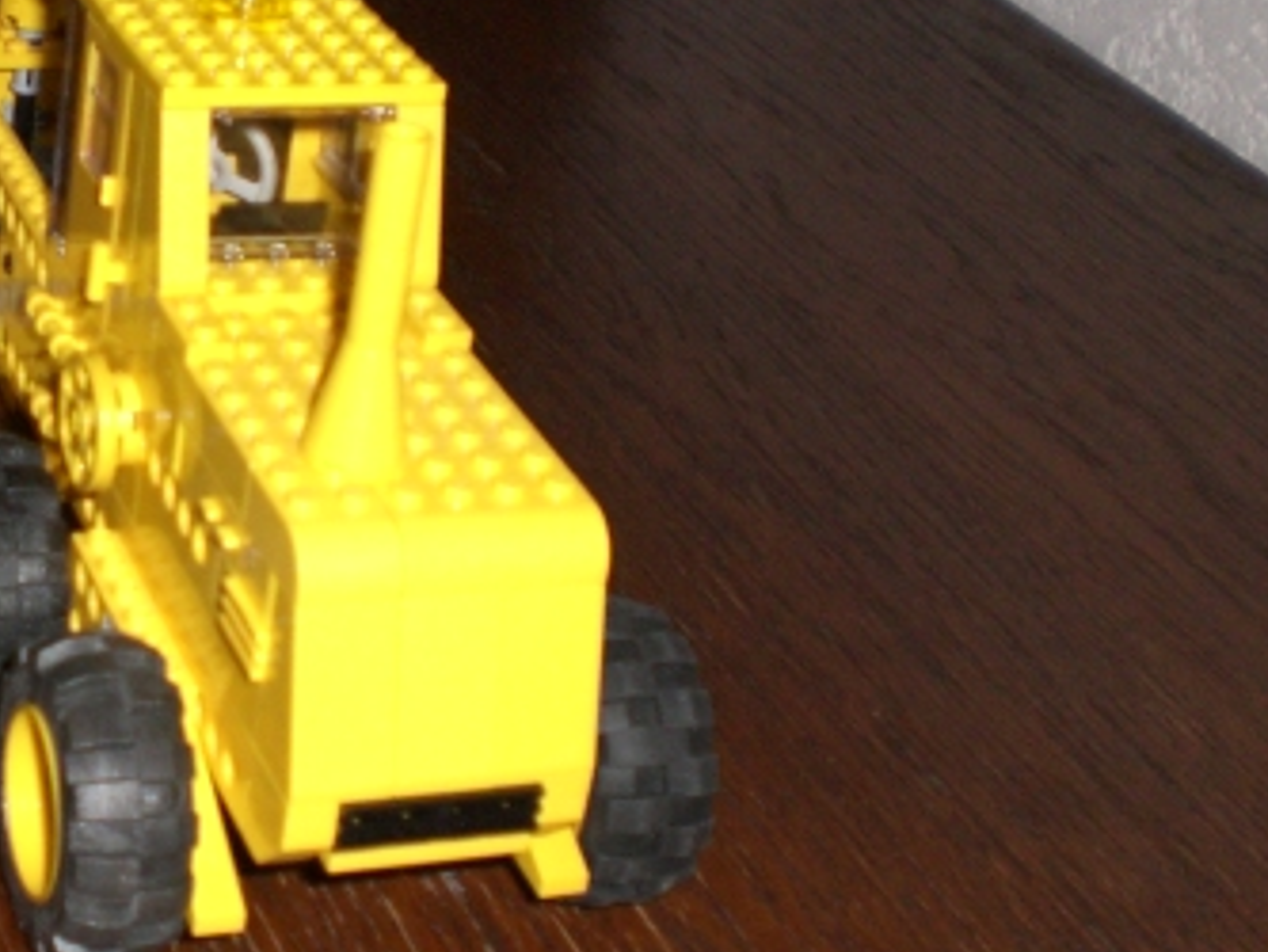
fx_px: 2675
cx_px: 133
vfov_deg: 20.2
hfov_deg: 25.8
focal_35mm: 73
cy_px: 457
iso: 200
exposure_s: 1/60
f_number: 3.1
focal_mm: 6.3
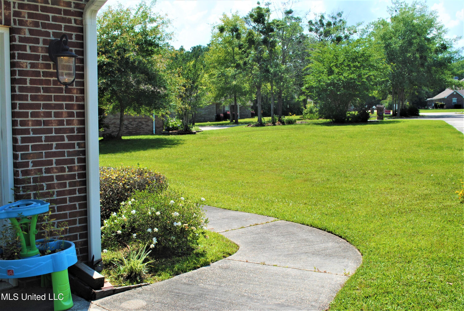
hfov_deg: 53.1
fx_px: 465
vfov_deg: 37.0
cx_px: 232
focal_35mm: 36
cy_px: 156
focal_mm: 24
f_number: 8
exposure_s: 1/250
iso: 100
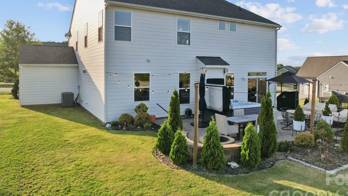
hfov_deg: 69.8
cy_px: 74
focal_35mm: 27
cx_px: 186
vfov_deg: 42.6
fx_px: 249
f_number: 2.8
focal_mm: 8.4
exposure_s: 1/250
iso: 100
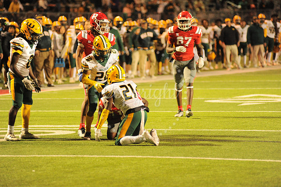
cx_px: 140
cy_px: 94
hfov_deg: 10.3
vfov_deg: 6.9
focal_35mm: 200
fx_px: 1560
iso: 5000
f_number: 3.2
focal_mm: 200
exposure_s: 1/320
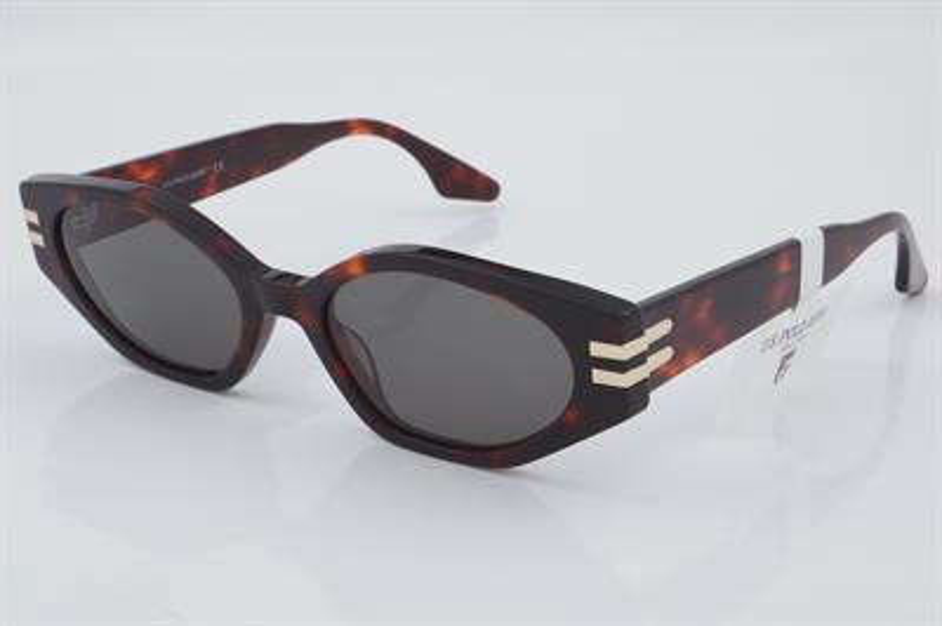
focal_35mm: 75
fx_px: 1961
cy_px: 313
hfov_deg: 27.0
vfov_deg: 18.2
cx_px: 471
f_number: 32
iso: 100
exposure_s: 1/4
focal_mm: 50
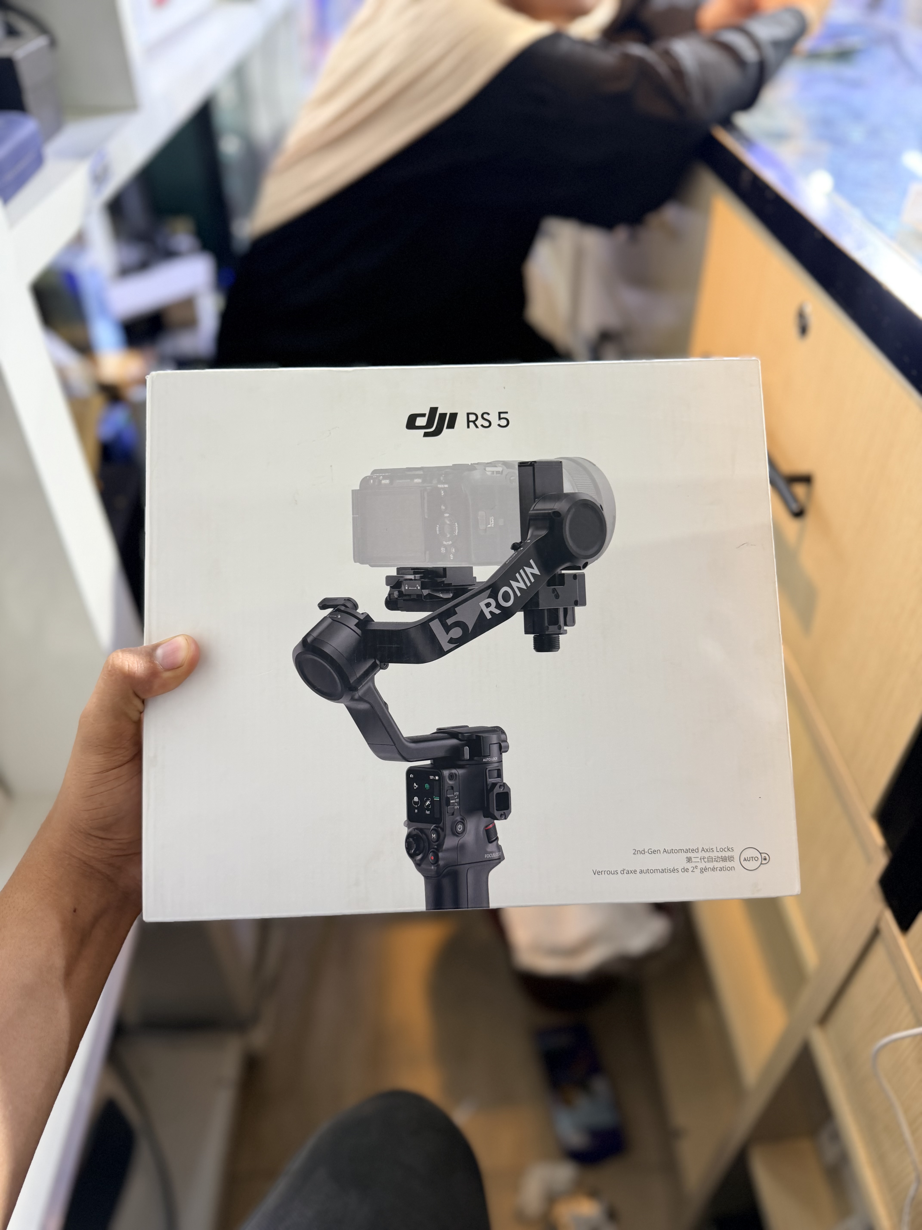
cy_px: 615
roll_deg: +0.0
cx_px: 461
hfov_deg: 56.8
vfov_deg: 71.6
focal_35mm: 24
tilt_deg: -41.2
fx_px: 852
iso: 125
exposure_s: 1/101
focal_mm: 6.76
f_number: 1.78
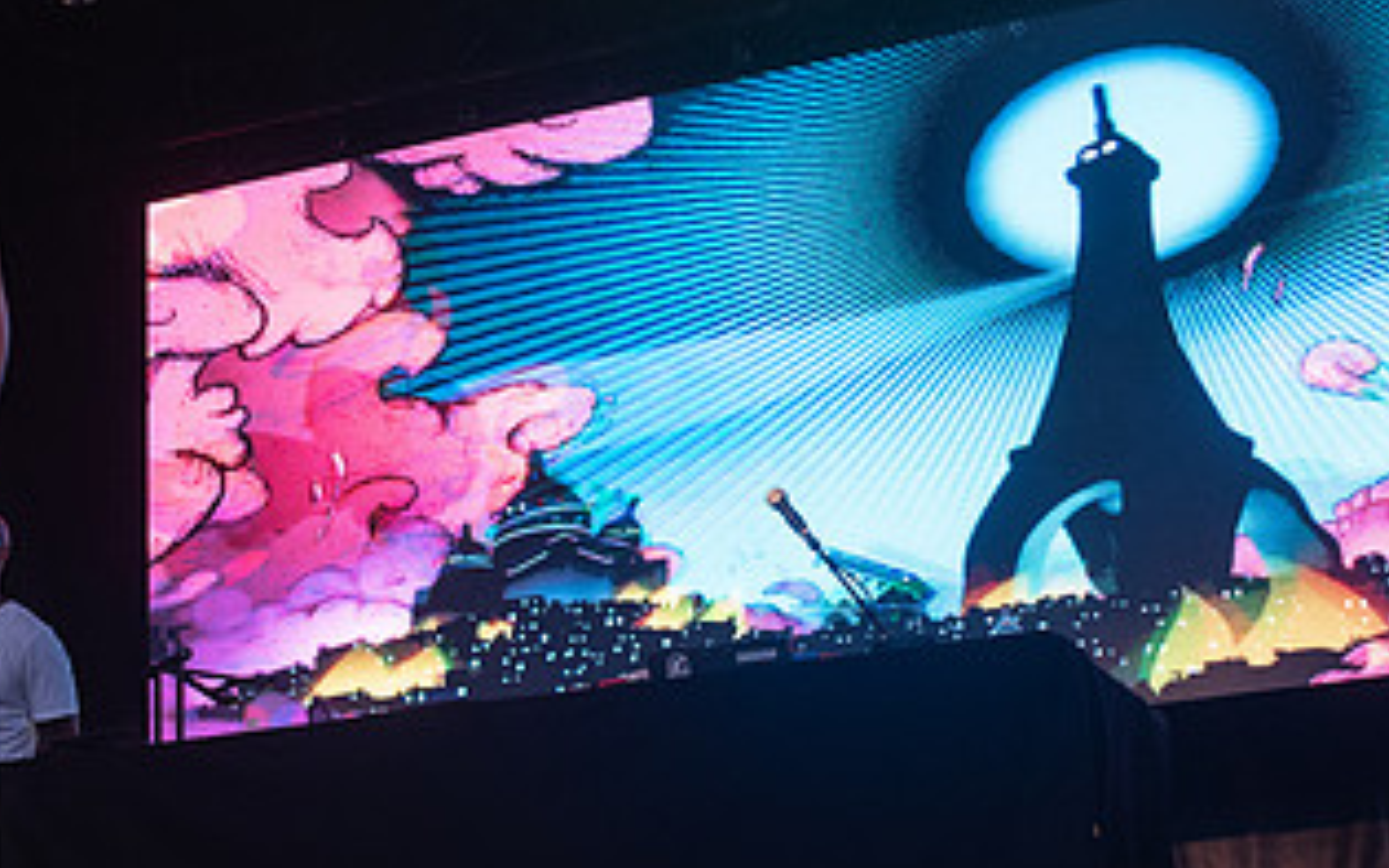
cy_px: 565
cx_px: 519
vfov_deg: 16.1
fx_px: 3067
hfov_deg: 25.4
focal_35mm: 81
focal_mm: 35
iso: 1250
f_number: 3.5
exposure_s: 1/200
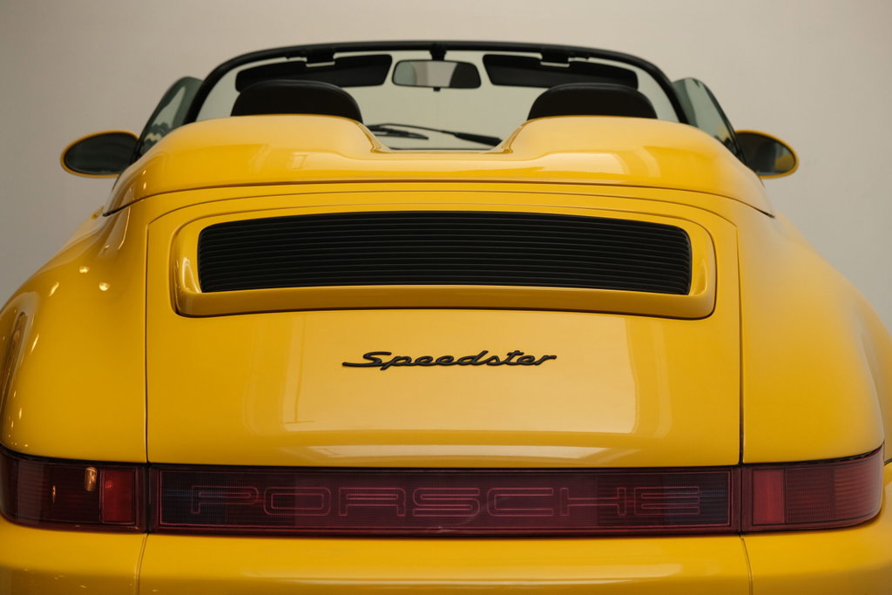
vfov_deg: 16.5
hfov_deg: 24.5
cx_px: 446
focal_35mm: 83
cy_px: 298
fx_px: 2057
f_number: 4
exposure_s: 1/160
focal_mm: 55
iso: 640
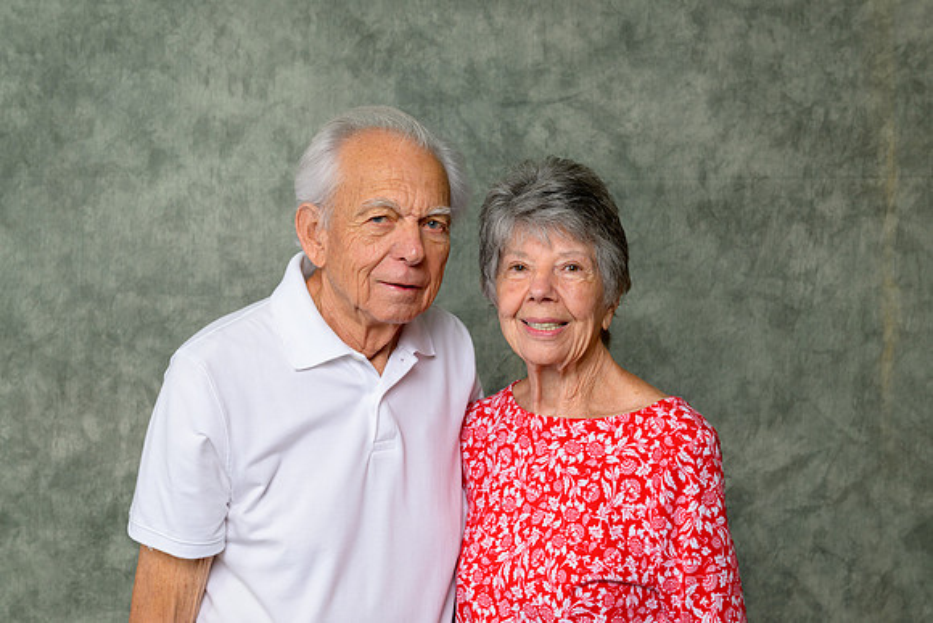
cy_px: 312
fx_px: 1452
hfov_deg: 35.6
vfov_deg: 24.2
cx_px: 466
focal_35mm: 56
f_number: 10
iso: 400
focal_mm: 56
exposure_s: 1/125
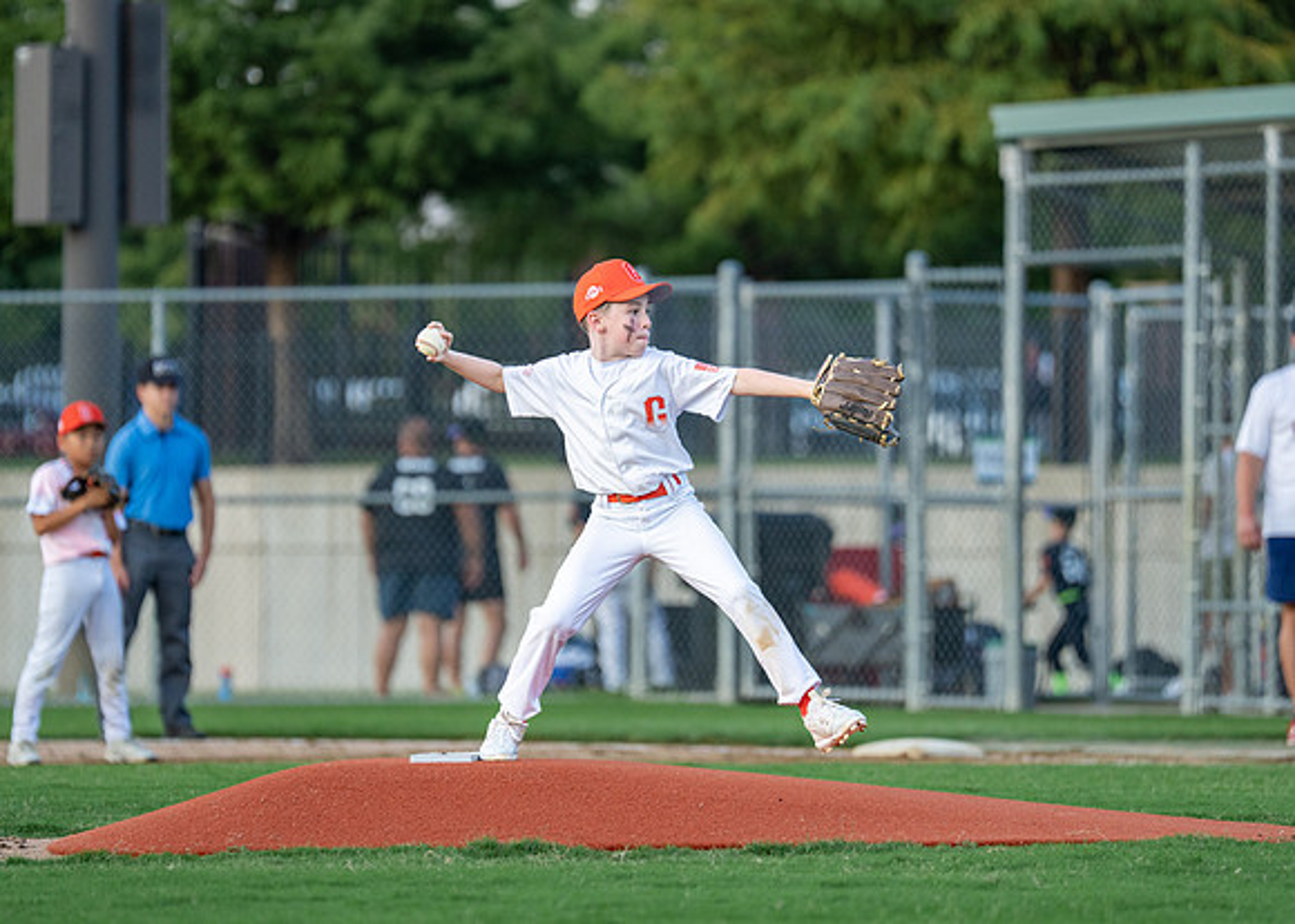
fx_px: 9390
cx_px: 609
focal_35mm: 255
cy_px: 402
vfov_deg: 5.6
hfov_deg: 7.9
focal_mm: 200
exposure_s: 1/2000
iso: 800
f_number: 2.8
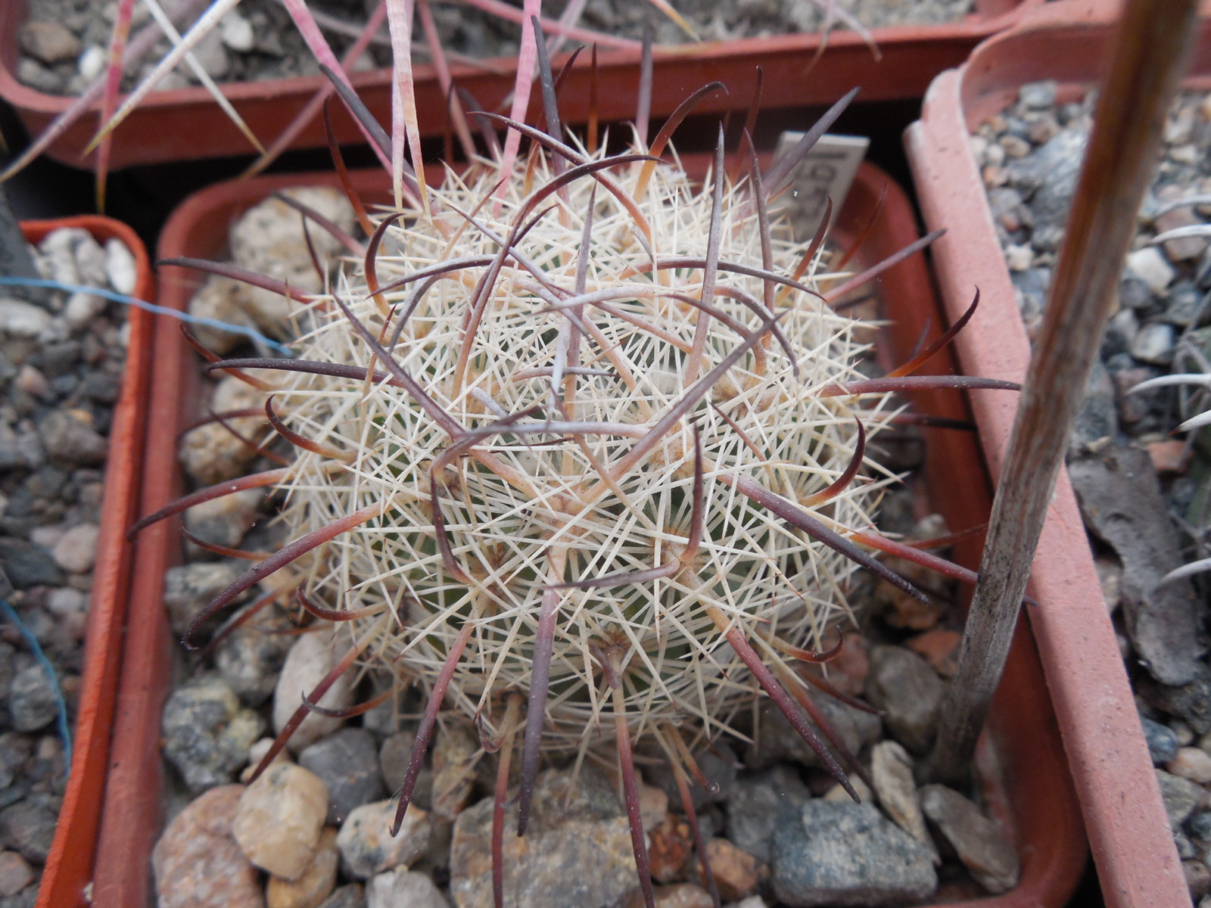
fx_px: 1084
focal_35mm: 31
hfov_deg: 58.4
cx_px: 606
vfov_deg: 45.4
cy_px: 454
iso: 200
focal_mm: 5.6
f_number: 3.6
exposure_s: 1/30
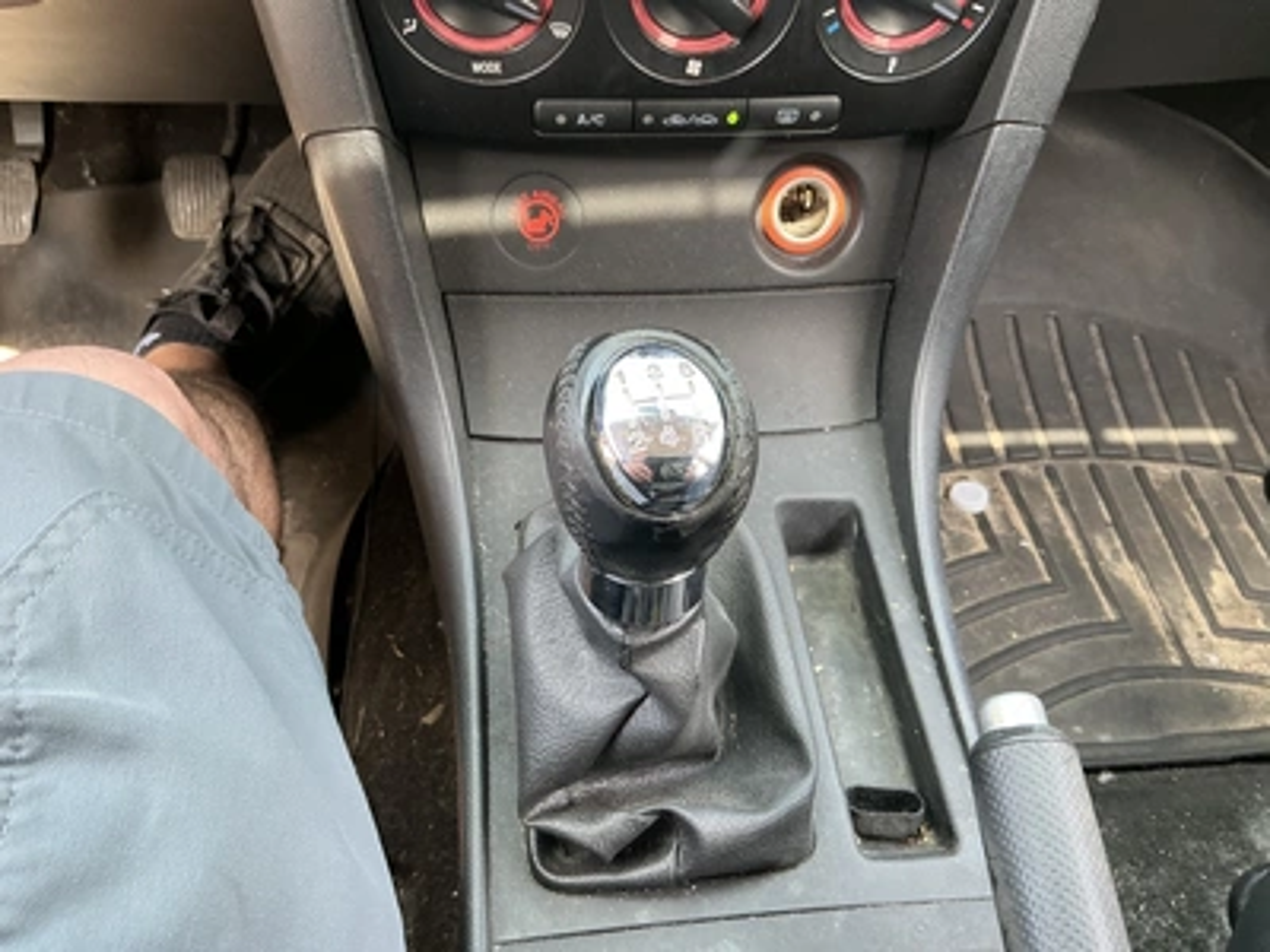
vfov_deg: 49.7
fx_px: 1027
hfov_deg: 63.4
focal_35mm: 28
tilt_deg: -45.8
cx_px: 635
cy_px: 476
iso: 64
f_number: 1.8
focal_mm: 3
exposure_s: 1/68
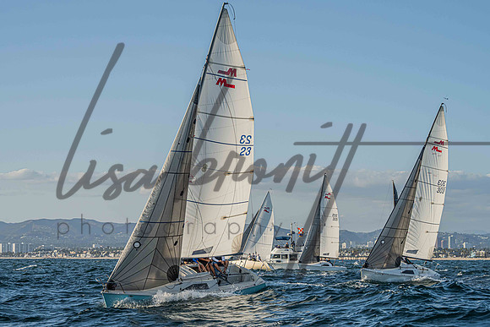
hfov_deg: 25.7
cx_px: 252
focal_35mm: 79
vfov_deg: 17.3
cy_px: 178
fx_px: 1074
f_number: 8
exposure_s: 1/1000
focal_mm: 70
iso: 400
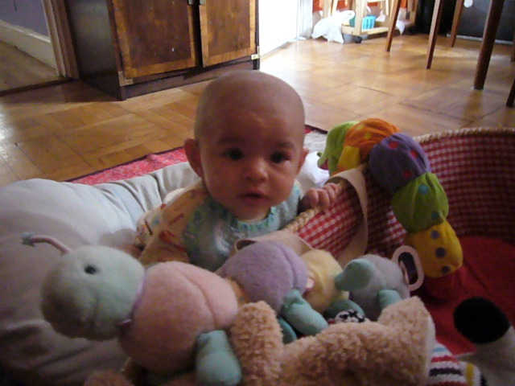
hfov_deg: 63.4
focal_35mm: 28
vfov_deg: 49.7
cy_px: 193
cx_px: 258
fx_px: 417
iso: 1600
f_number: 2.8
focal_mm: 4.6
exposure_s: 1/13
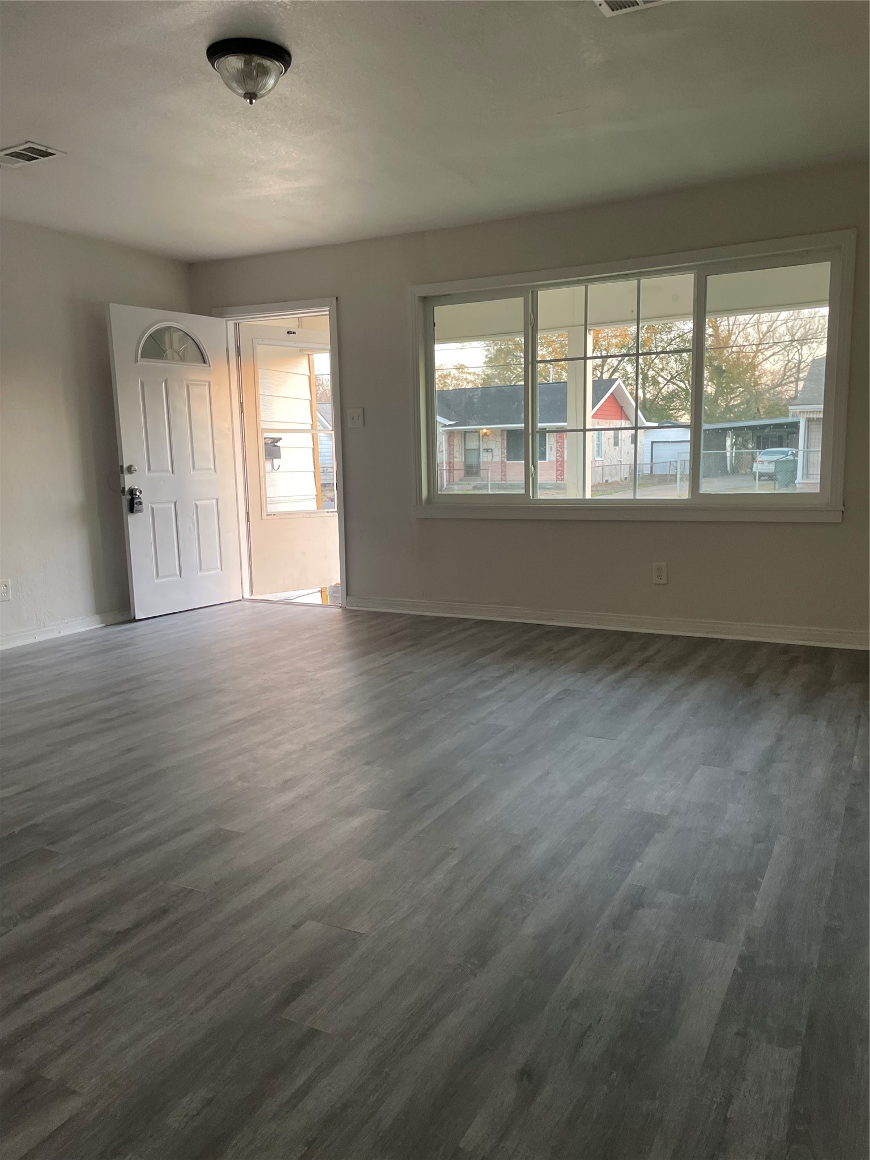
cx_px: 435
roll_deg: +1.2
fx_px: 871
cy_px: 580
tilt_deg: -8.5
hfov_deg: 53.1
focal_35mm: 26
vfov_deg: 67.3
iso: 200
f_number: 1.6
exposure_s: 1/60
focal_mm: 4.2
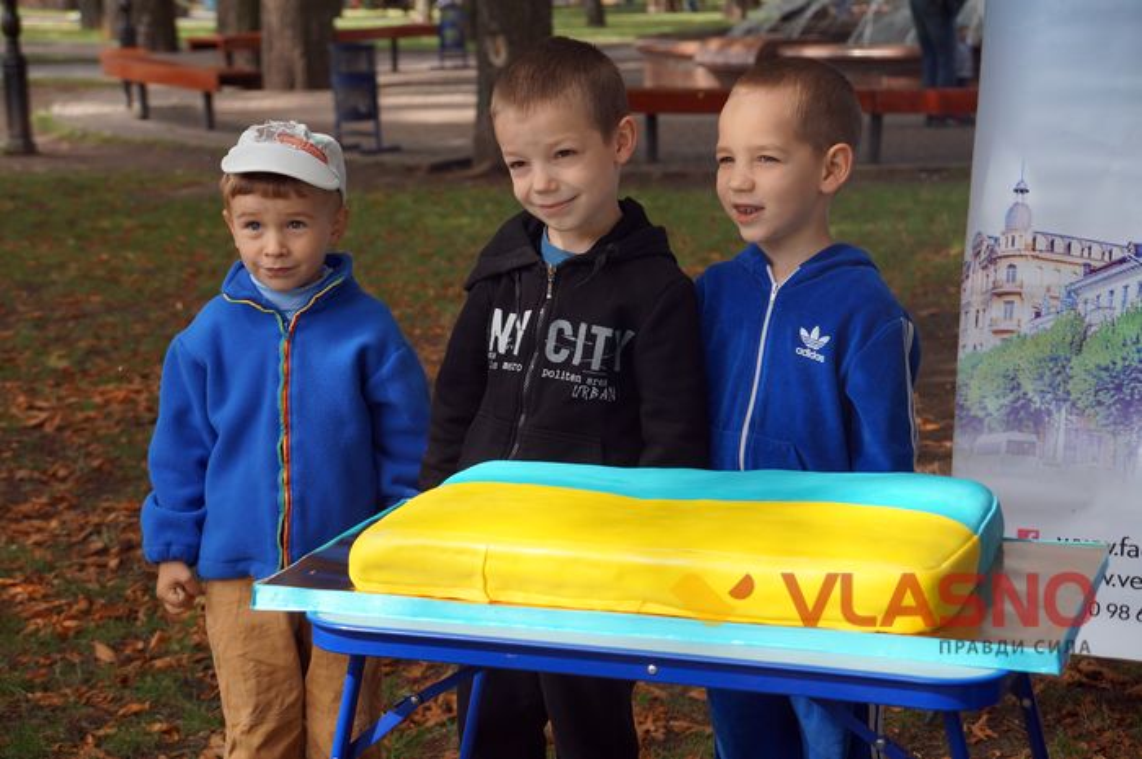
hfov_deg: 27.0
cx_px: 571
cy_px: 380
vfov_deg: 18.1
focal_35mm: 75
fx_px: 2376
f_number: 5
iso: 100
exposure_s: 1/250
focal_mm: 50
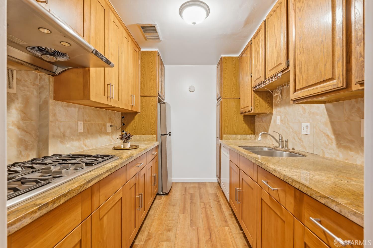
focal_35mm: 16
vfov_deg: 75.5
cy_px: 124
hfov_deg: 98.5
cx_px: 186
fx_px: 161
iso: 100
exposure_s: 2
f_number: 7.1
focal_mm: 15.5
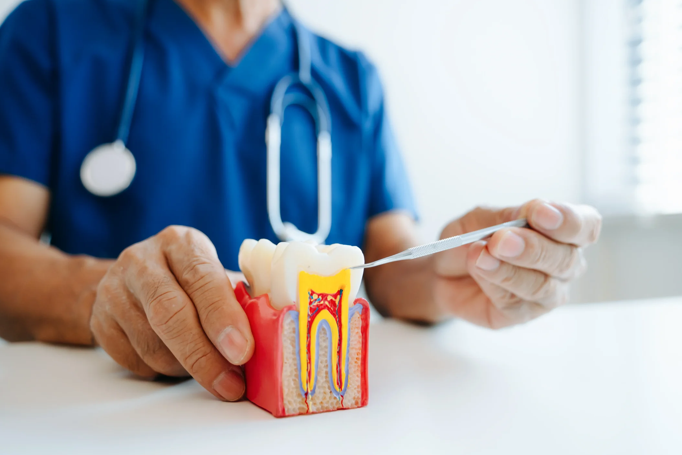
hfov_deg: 55.8
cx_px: 321
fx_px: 644
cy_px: 239
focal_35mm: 34
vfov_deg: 38.9
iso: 320
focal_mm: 28
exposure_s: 1/160
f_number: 2.8
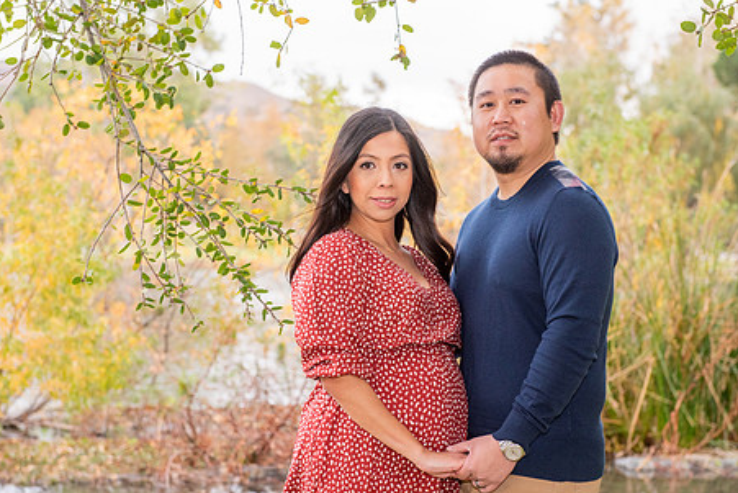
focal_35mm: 90
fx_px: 1845
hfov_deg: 22.6
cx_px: 385
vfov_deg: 15.2
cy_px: 287
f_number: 5
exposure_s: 1/125
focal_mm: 70
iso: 800
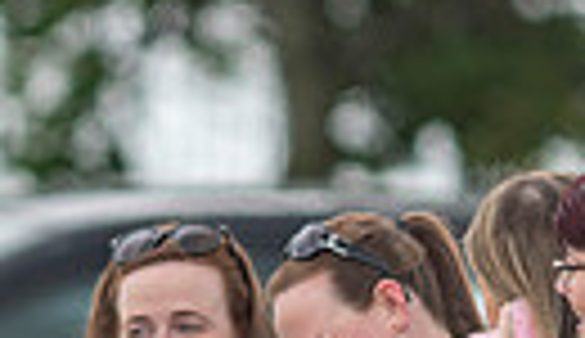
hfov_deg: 1.0
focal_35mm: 2217
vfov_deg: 0.6
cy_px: 634
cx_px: 70
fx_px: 34604
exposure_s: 1/1000
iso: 250
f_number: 2.8
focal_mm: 300
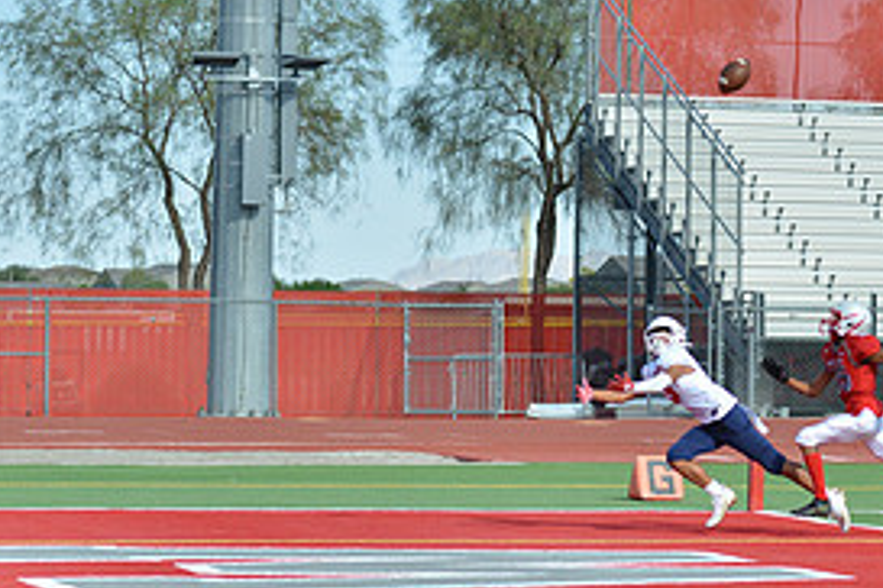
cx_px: 731
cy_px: 415
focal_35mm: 191
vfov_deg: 7.2
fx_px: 4684
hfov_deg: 10.7
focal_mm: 90
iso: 100
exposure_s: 1/1600
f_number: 2.8
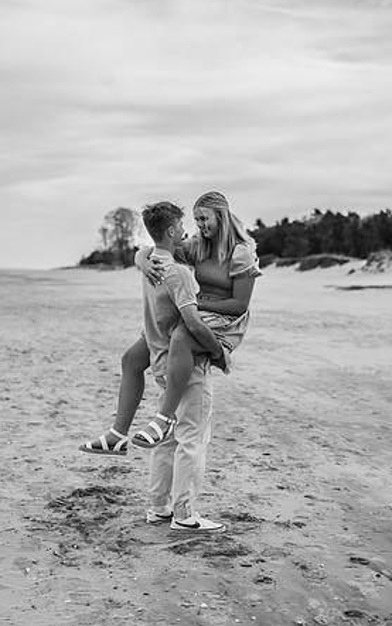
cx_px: 188
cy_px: 309
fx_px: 1025
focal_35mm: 60
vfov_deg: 34.0
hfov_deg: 21.6
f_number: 2.8
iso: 200
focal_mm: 58
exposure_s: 1/1600
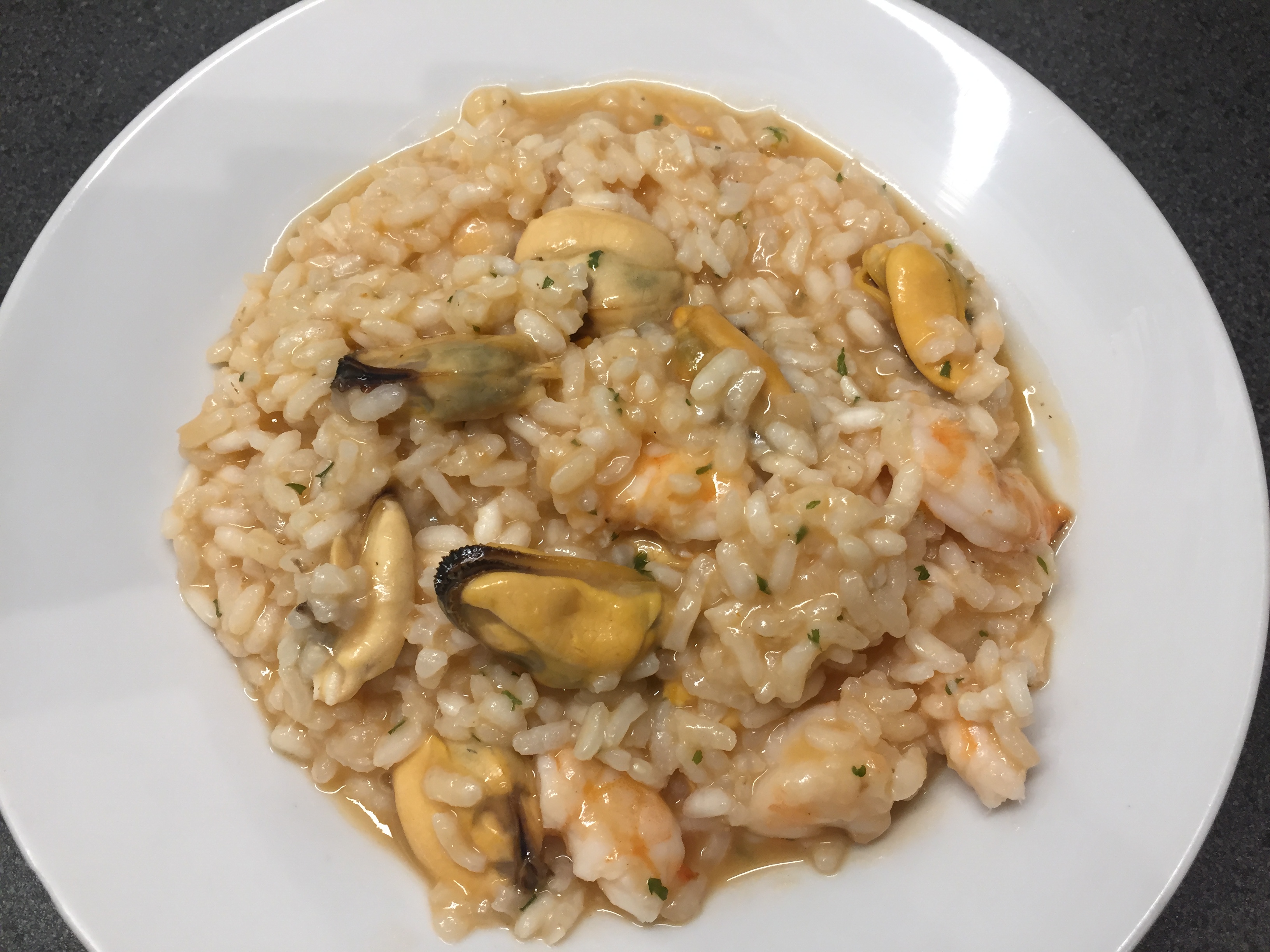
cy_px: 476
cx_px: 635
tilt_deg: -72.1
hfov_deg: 61.7
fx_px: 1064
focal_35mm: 29
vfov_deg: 48.2
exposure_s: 1/33
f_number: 2.2
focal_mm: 4.15
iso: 40
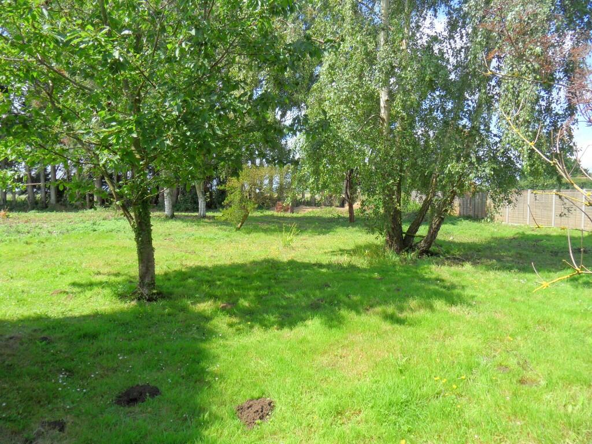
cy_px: 222
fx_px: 410
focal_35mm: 24
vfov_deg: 56.8
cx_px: 296
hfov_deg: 71.6
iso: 80
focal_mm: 3.9
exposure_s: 1/500
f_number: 3.2
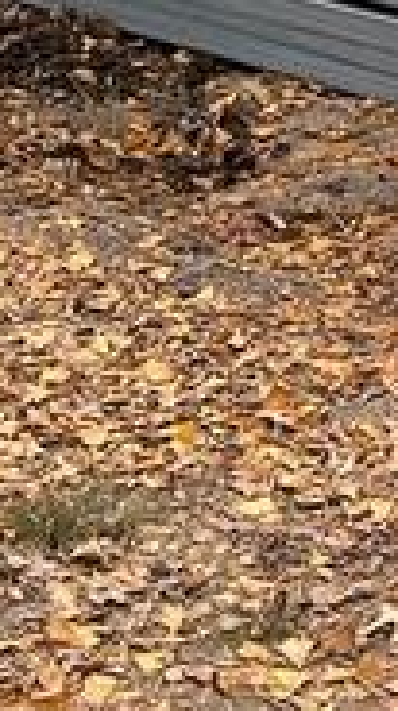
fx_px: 3484
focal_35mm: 185
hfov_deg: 6.5
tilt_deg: -7.4
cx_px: 441
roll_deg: +1.5
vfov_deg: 11.1
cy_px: -456
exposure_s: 1/814
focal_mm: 5.7
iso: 50
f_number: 1.5
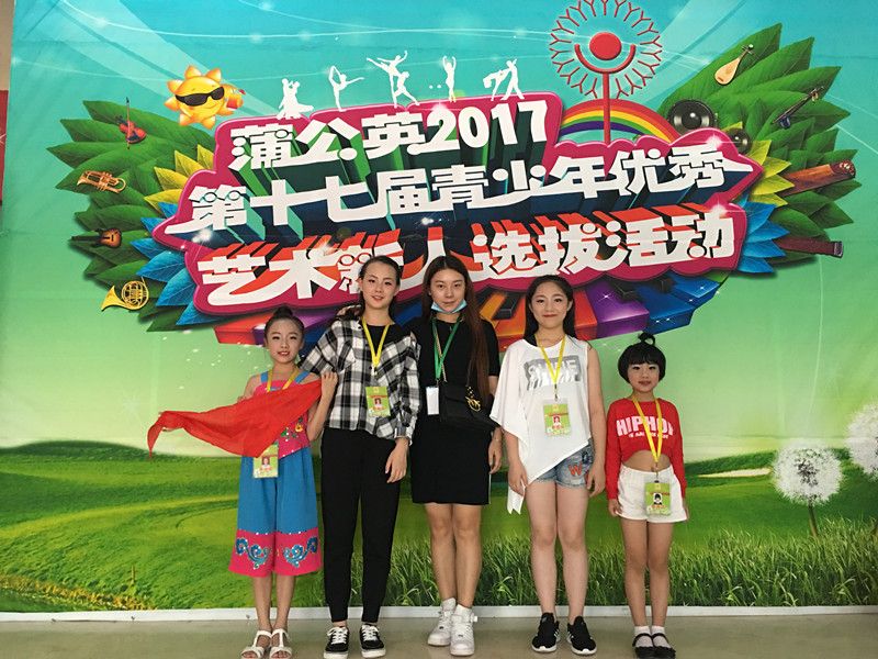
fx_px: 736
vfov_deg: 48.2
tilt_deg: +8.6
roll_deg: -0.3
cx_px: 439
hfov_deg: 61.7
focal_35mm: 29
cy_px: 330
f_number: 2.2
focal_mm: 4.15
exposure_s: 1/17
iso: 125
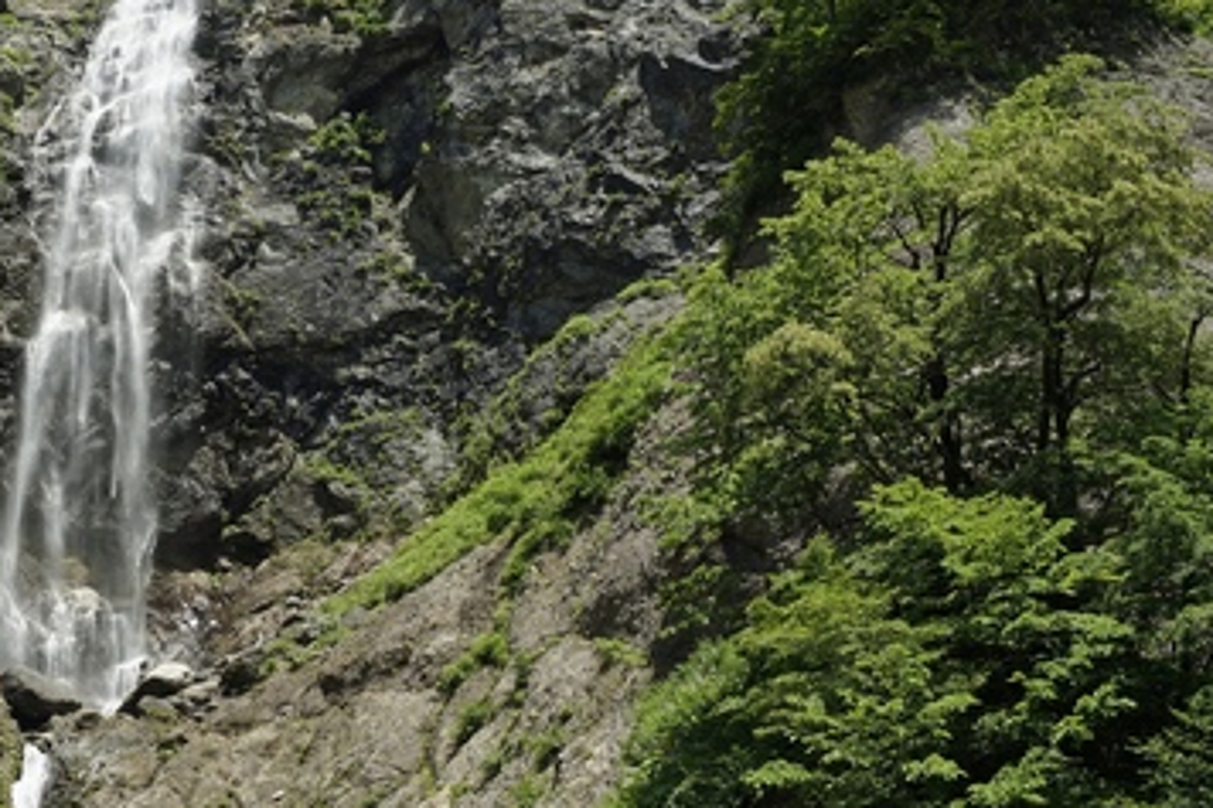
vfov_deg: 29.8
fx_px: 1515
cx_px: 276
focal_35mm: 45
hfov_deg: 42.0
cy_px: 343
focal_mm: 20
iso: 100
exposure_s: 1/125
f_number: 8
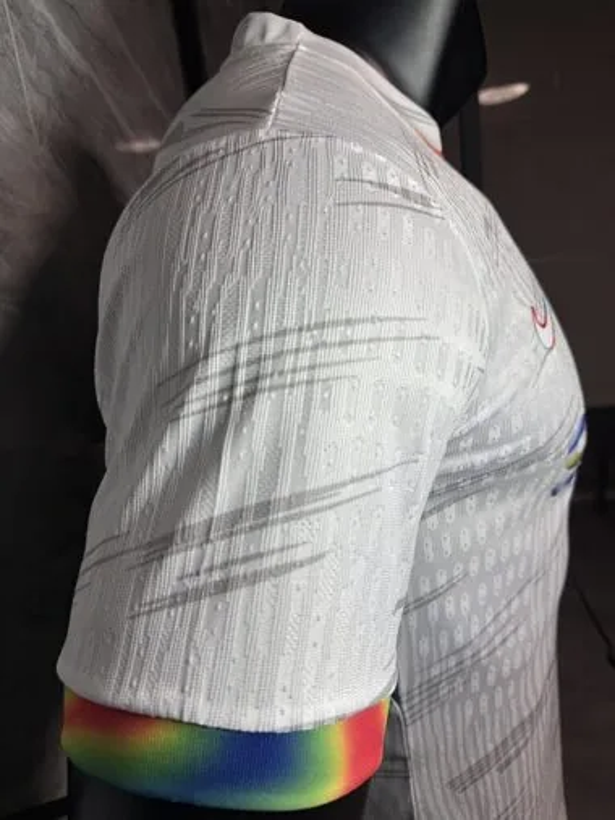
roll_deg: +7.0
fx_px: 569
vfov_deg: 71.6
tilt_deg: -17.0
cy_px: 410
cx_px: 308
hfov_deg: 56.8
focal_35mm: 24
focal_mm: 6.76
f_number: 1.78
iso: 64
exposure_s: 1/220
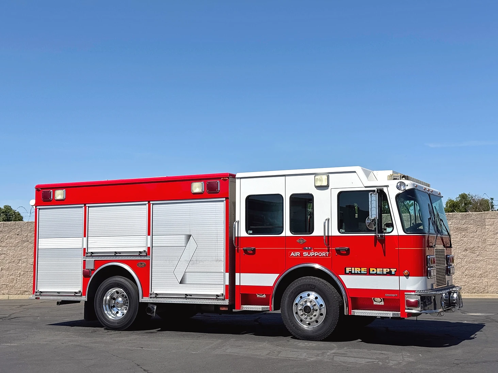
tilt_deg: +4.0
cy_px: 186
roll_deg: +1.0
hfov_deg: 39.7
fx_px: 690
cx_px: 249
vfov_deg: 30.3
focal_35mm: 48
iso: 80
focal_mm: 6.76
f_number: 1.78
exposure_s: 1/9009
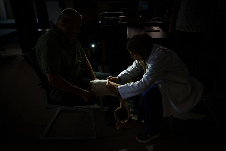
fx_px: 177
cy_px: 71
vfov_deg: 46.1
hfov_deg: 64.8
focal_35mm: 28
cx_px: 133
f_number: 2.8
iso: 4000
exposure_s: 1/200
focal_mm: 24
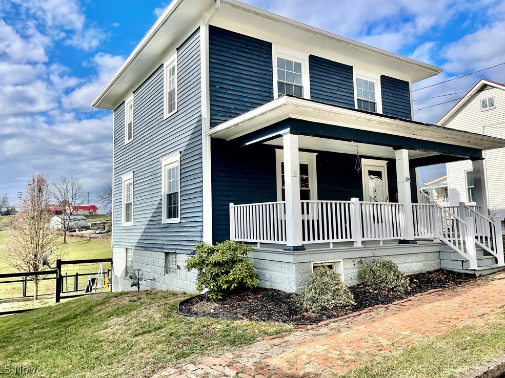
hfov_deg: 67.3
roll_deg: +1.6
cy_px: 184
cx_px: 248
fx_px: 379
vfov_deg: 53.0
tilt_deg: +7.4
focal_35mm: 26
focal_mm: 5.1
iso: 32
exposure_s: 1/2717
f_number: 1.6
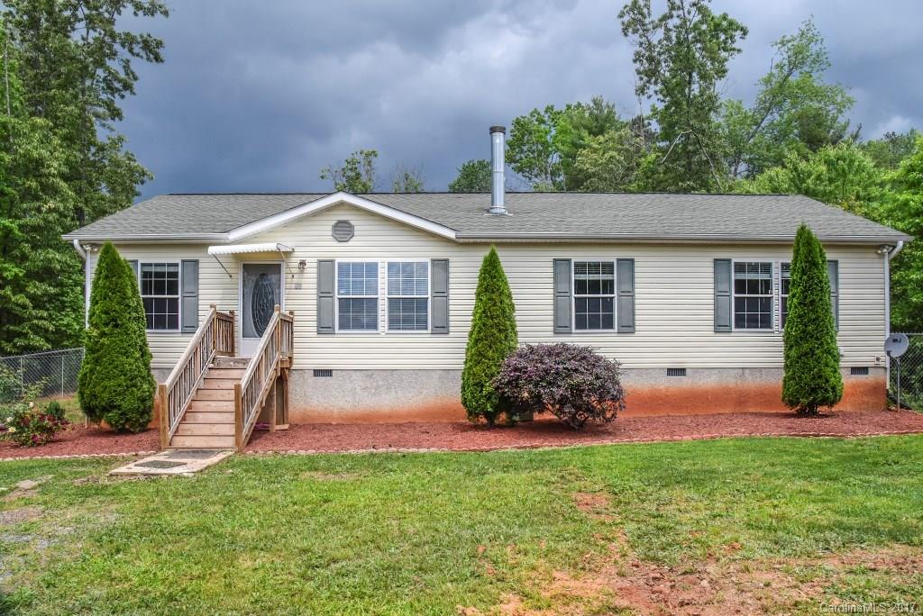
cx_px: 462
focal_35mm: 24
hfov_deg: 73.7
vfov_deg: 53.2
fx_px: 616
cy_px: 308
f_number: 10
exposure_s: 1/400
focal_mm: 24
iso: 1600
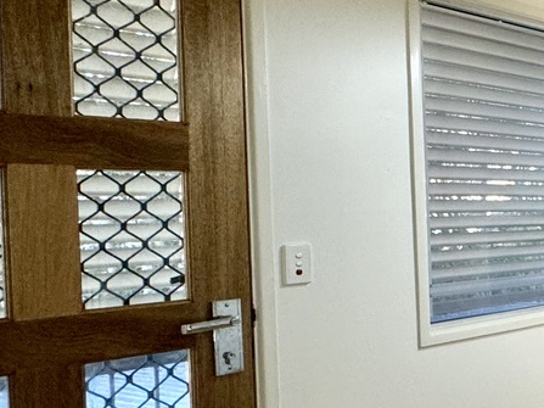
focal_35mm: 47
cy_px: 217
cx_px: 774
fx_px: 738
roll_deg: +2.2
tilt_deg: -1.0
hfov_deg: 29.0
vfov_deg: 30.9
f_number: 2.2
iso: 200
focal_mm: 2.22
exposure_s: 1/99
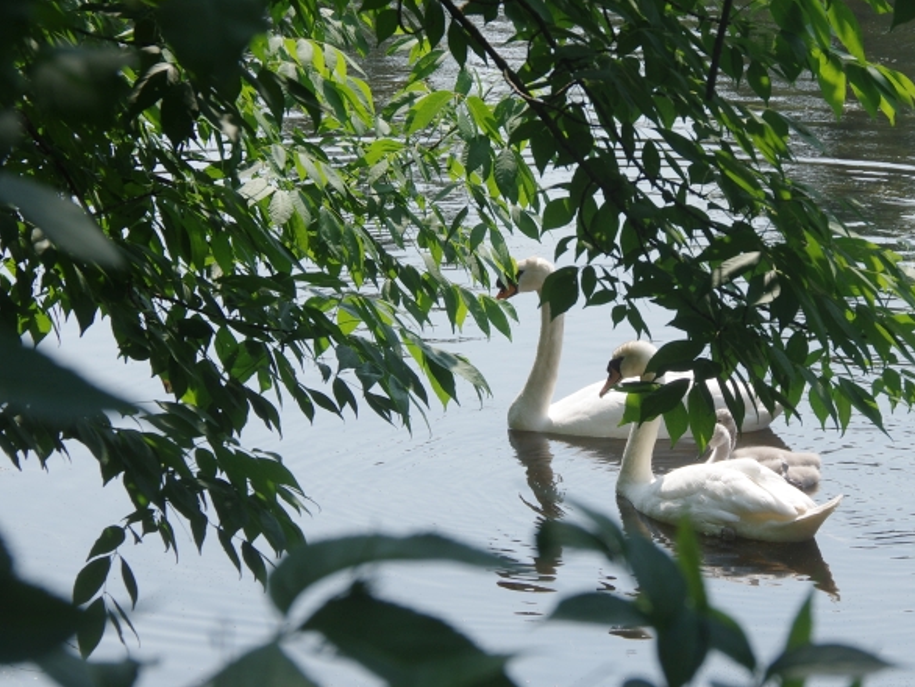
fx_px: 4786
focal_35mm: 181
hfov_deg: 10.9
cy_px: 334
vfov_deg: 8.2
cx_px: 614
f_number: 11
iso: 200
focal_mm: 68
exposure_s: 1/250
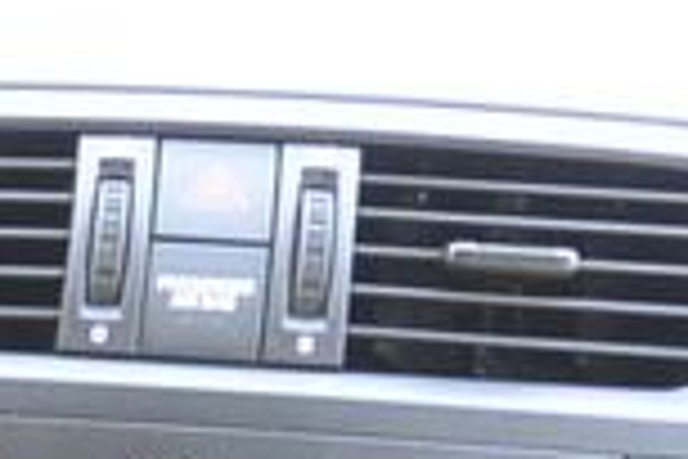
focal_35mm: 194
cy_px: 1334
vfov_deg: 6.5
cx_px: -1025
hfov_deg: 9.3
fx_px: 3707
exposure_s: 1/60
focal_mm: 11
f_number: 3.5
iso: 450
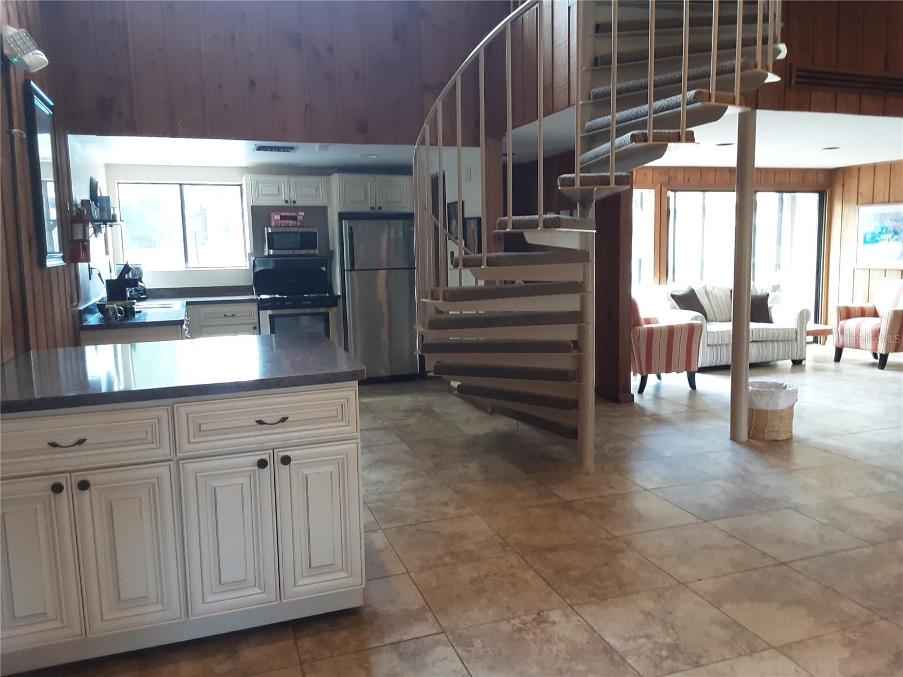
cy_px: 338
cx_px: 452
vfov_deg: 49.7
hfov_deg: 63.4
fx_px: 730
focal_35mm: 28
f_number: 1.9
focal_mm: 2.9
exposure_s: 1/24
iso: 125
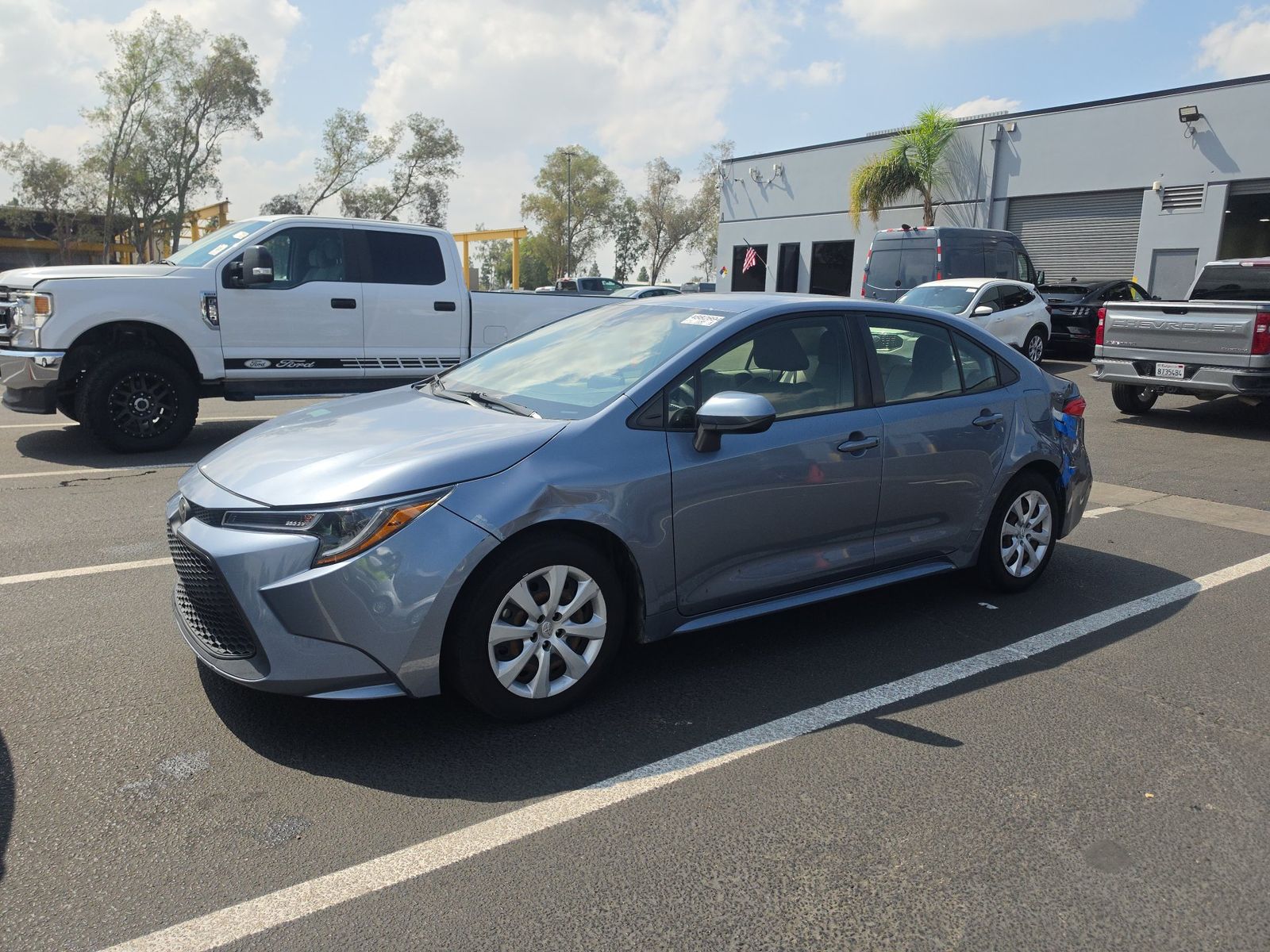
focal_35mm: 23
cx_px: 635
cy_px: 476
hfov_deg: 73.9
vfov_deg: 58.9
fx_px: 844
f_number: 1.4
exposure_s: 1/7940
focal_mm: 6.5
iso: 65
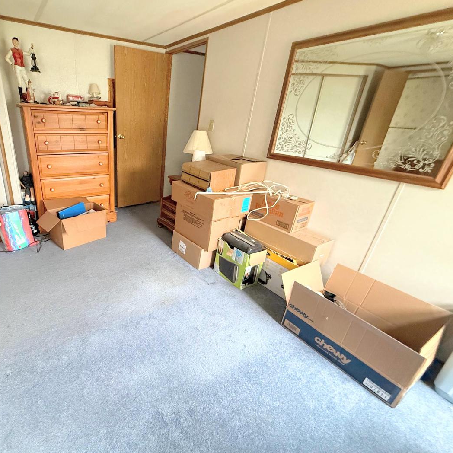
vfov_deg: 84.0
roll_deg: -1.2
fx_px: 252
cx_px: 146
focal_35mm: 17
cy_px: 226
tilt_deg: -24.2
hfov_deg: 80.8
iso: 800
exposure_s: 1/60
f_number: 2.2
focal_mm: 2.22
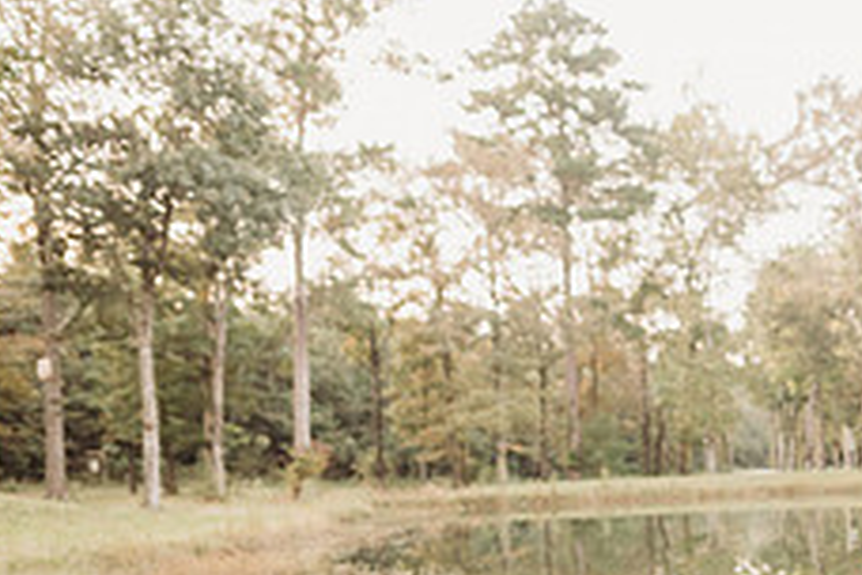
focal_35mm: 61
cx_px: 983
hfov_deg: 29.2
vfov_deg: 21.8
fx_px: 1460
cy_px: 509
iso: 1000
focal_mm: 24
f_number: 2.5
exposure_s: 1/125
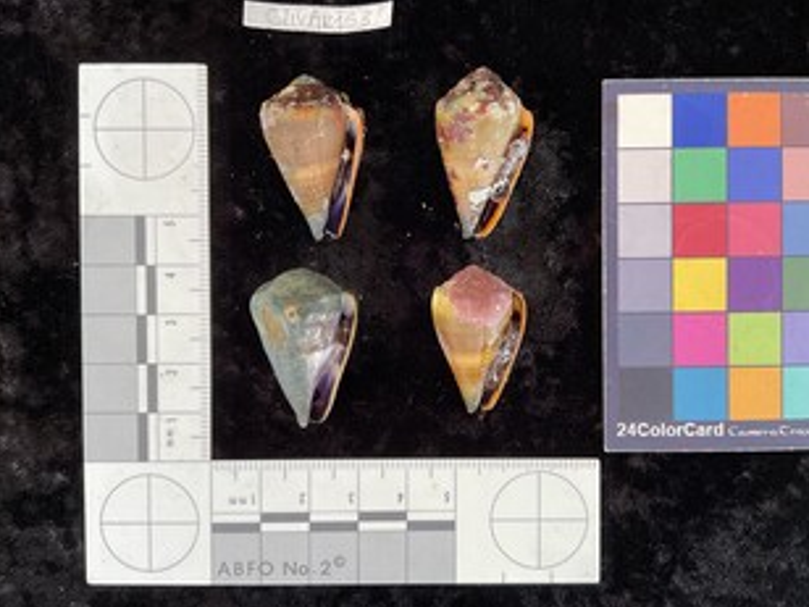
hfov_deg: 55.2
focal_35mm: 33
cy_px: 298
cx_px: 454
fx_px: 771
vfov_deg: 42.9
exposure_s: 1/120
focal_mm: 3
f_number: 1.8
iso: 64
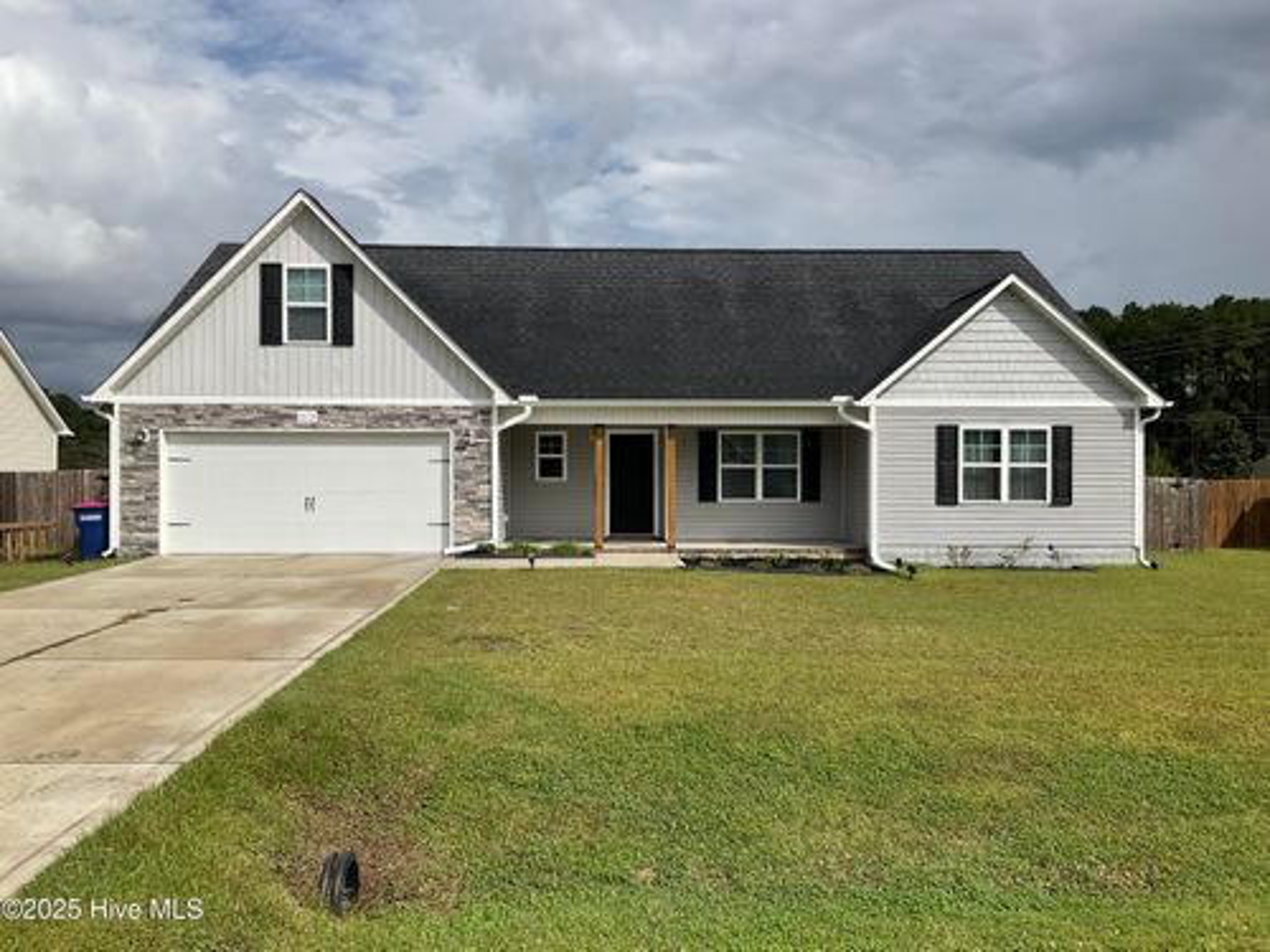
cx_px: 635
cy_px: 476
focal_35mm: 29
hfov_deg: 61.7
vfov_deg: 48.2
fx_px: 1064
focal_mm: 3
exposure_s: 1/4405
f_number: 1.8
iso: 16
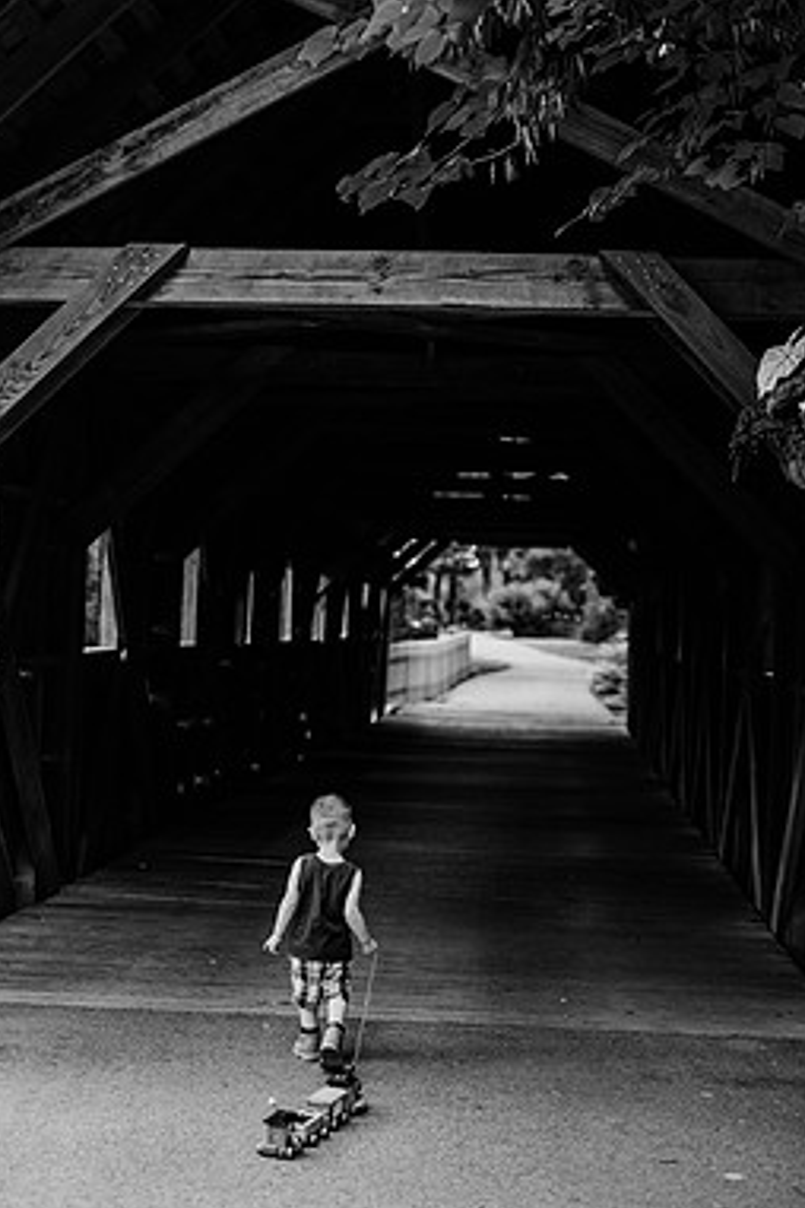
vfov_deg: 33.9
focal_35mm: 59
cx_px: 355
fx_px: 1979
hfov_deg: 23.0
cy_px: 675
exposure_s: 1/500
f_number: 2.2
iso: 200
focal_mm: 50
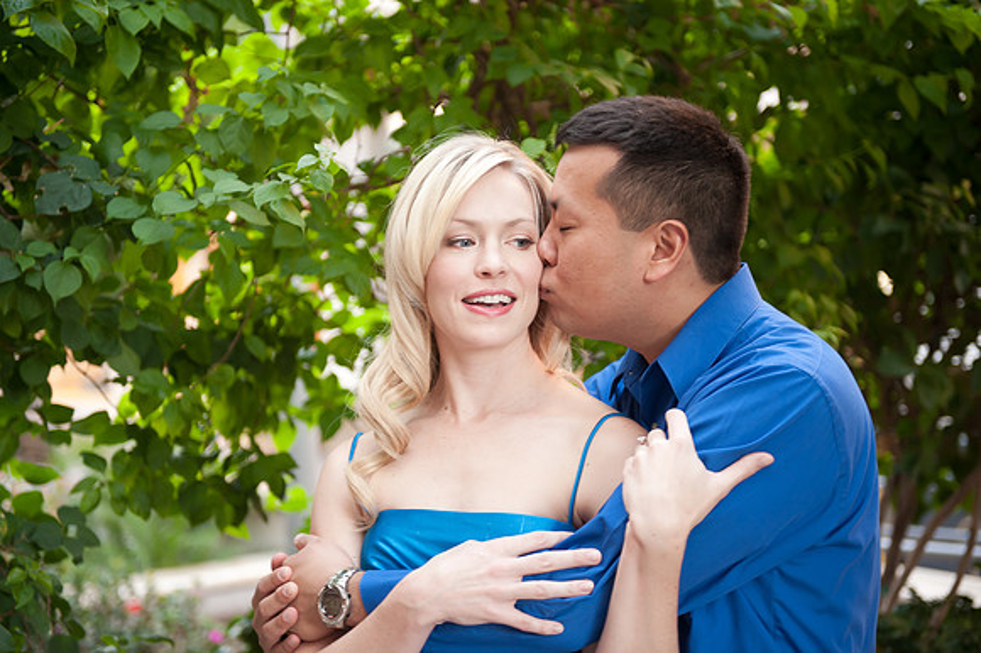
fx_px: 1688
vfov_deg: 21.9
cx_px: 490
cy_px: 326
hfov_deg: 32.4
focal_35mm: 62
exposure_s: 1/25
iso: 500
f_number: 2.8
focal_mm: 62
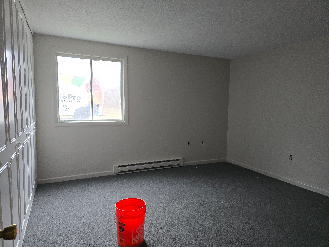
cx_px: 164
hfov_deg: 73.9
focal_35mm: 23
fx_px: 219
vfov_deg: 58.9
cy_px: 124
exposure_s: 1/120
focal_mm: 6.3
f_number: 1.7
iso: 640
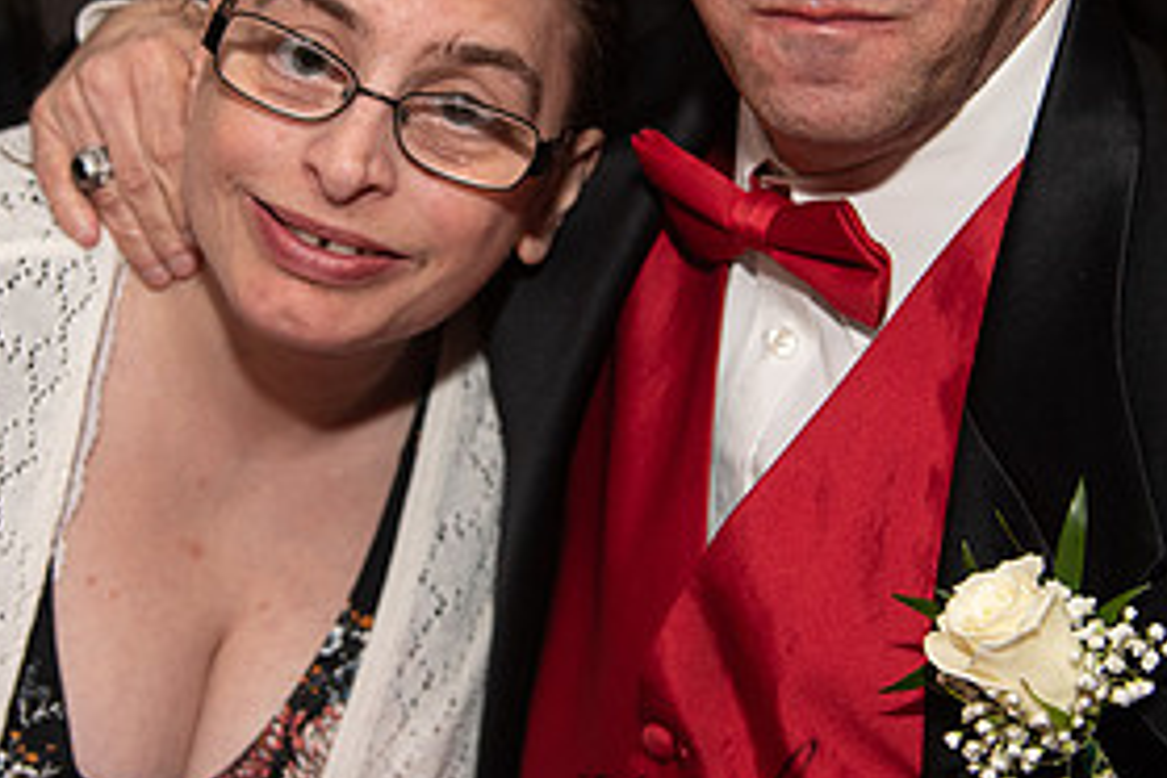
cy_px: 169
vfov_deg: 17.2
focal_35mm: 79
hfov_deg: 25.7
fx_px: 2561
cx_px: 552
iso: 800
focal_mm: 38
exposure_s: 1/200
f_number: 4
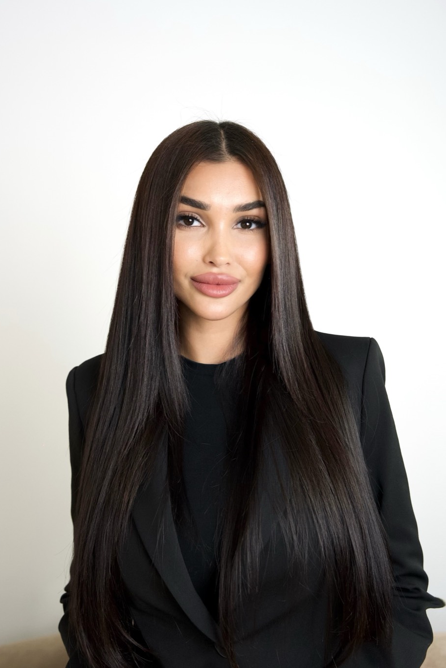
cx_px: 222
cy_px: 330
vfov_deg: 46.4
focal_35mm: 42
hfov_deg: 31.9
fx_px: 780
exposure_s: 1/250
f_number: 5
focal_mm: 41
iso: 2000
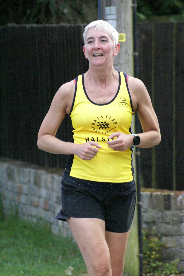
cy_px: 138
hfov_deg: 4.4
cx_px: 92
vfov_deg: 6.5
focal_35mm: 315
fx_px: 2411
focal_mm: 210
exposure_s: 1/500
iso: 1600
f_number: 5.6
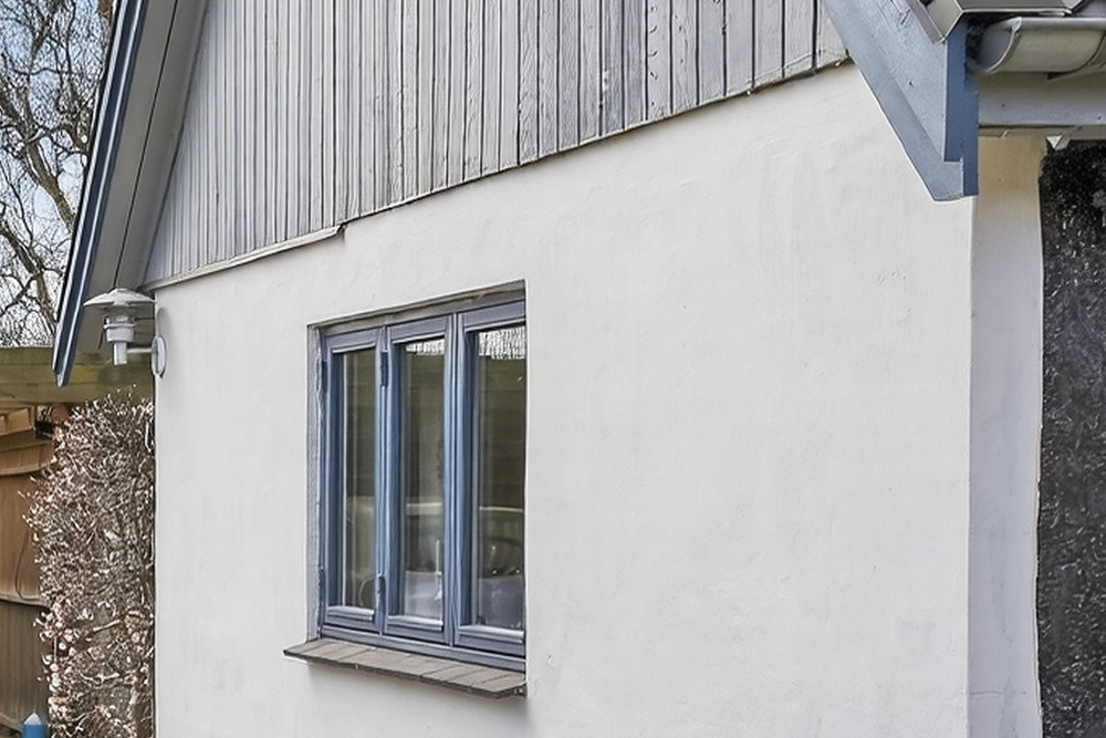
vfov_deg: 18.8
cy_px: 528
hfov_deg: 23.5
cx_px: -469
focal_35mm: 72
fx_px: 2212
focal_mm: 24
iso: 400
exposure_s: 1/800
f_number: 8
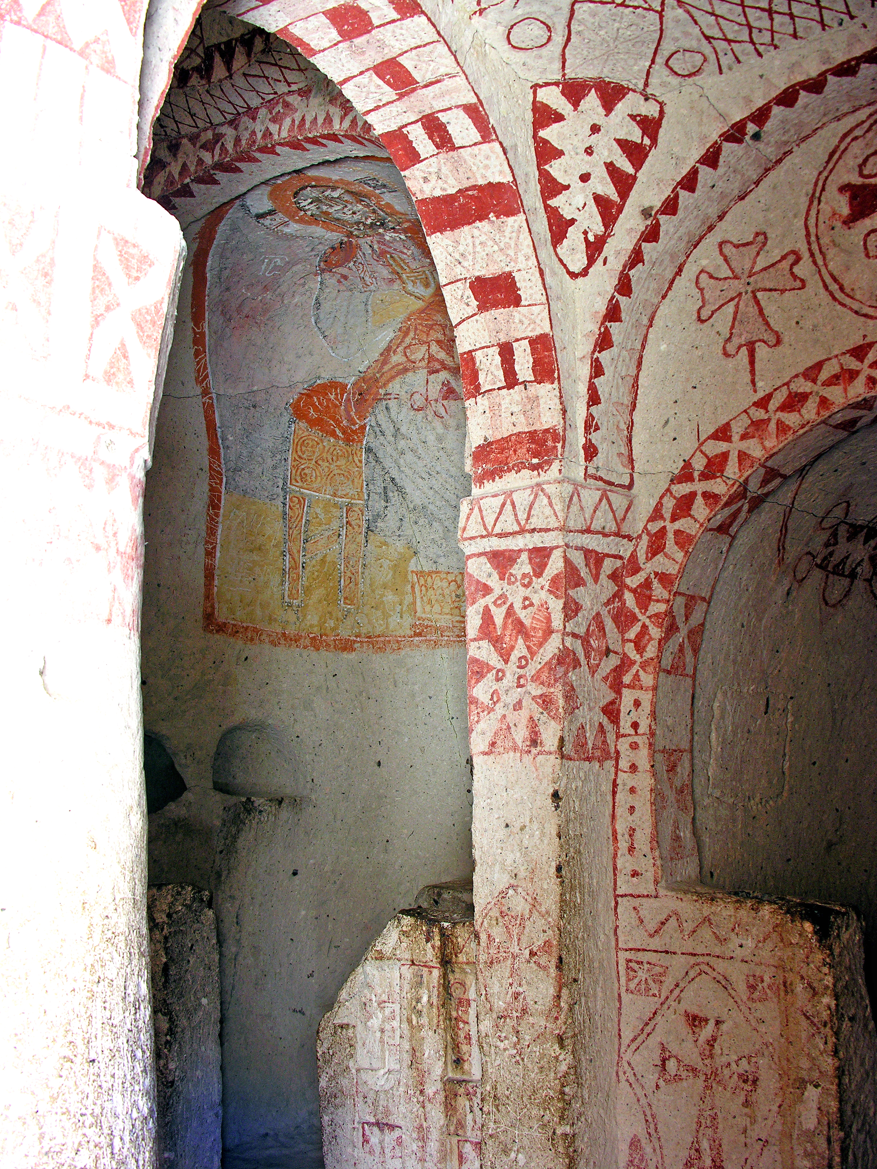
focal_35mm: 35
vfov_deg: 52.6
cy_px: 584
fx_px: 1182
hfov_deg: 40.7
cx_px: 438
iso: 50
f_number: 2.8
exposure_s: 1/3.9
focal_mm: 8.9
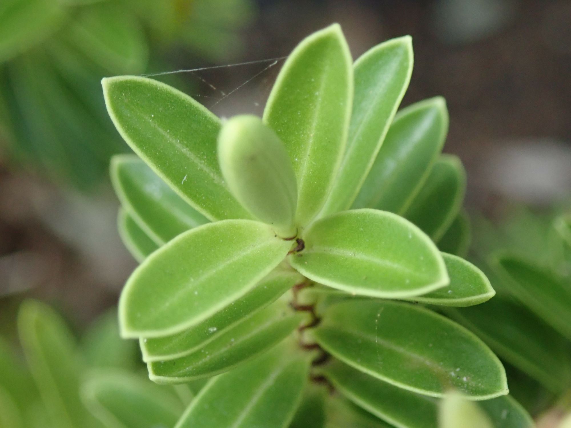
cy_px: 214
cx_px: 286
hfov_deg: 23.0
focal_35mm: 85
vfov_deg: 17.4
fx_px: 1402
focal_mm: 15.41
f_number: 4.5
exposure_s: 1/80
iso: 800
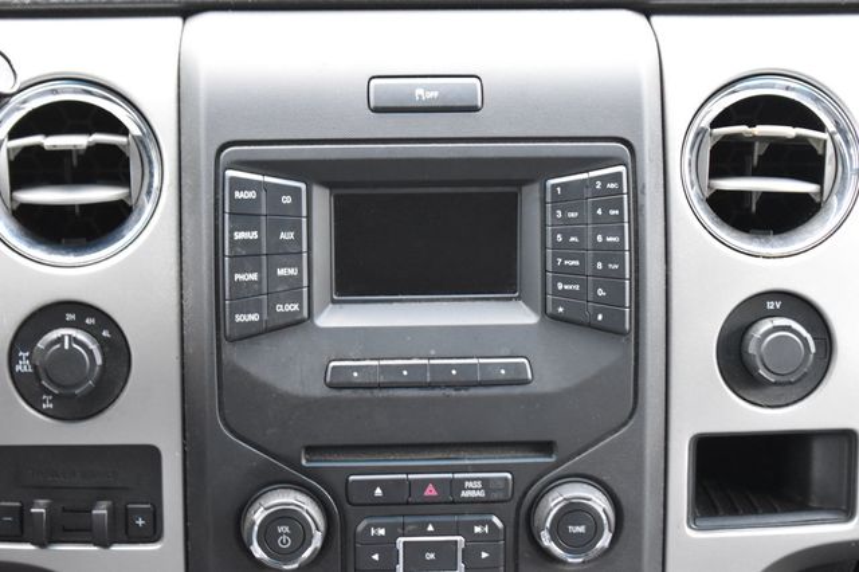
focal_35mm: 82
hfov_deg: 24.6
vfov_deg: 16.5
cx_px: 430
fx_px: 1967
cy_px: 286
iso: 3200
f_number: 5.6
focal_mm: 55
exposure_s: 1/13
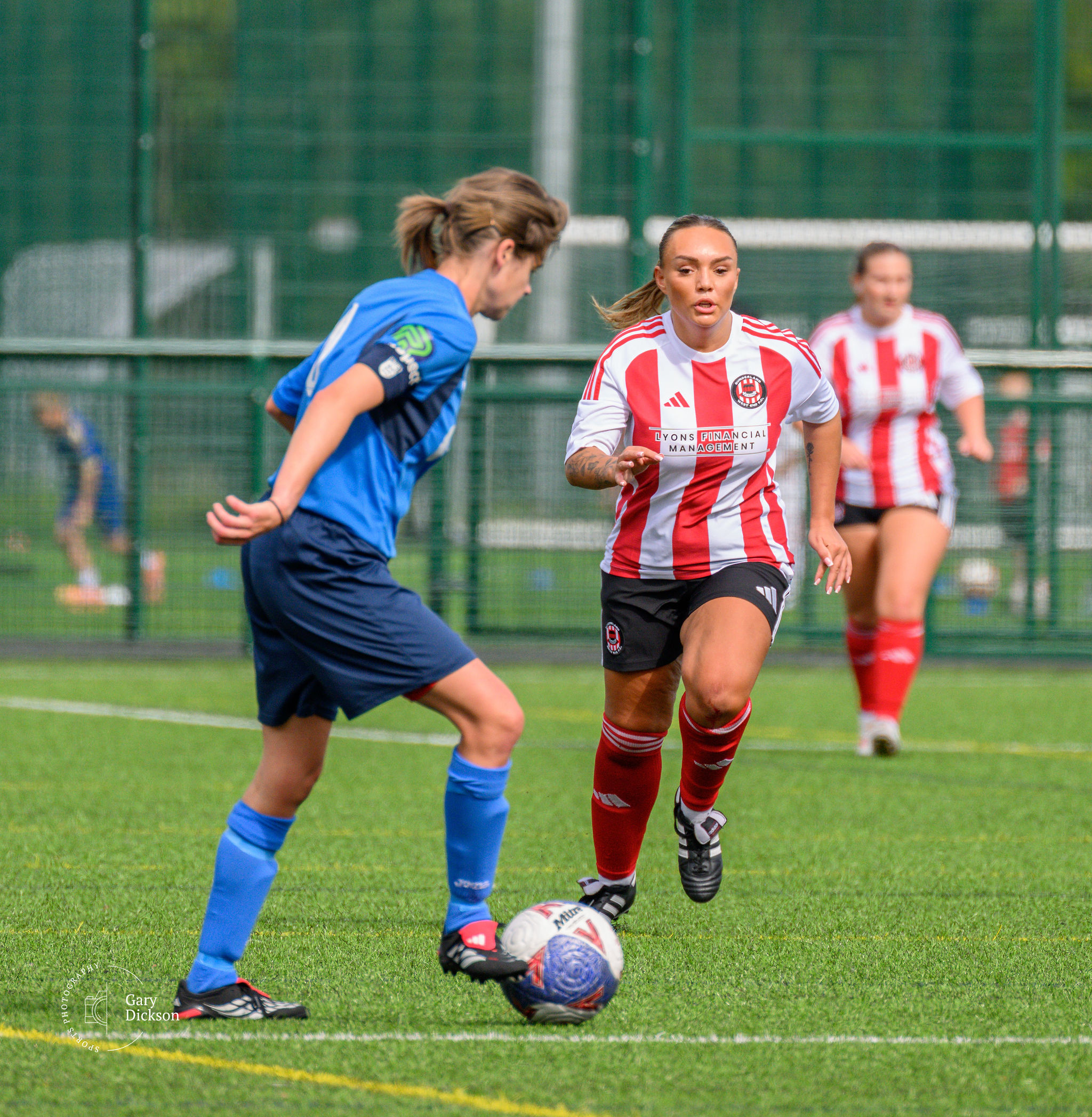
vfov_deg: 2.5
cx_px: 670
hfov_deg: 2.4
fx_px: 25793
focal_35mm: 714
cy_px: 348
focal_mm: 400
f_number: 5.6
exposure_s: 1/1600
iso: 720
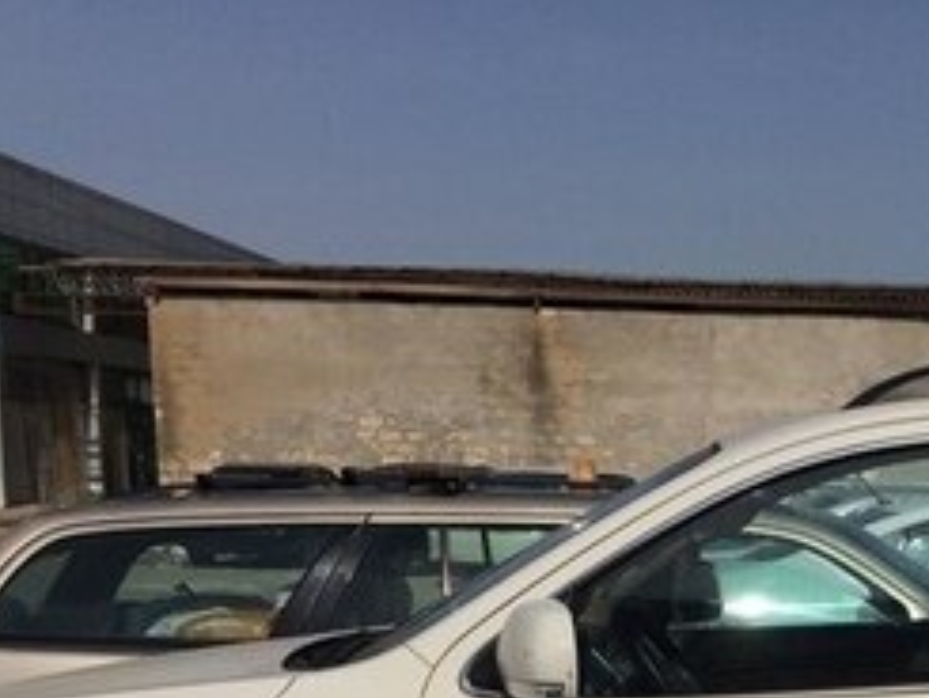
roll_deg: -0.9
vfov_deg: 17.9
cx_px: 993
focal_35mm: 78
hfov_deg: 23.6
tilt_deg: -10.7
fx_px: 2094
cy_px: 871
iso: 32
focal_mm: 4.15
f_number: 2.2
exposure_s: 1/6849
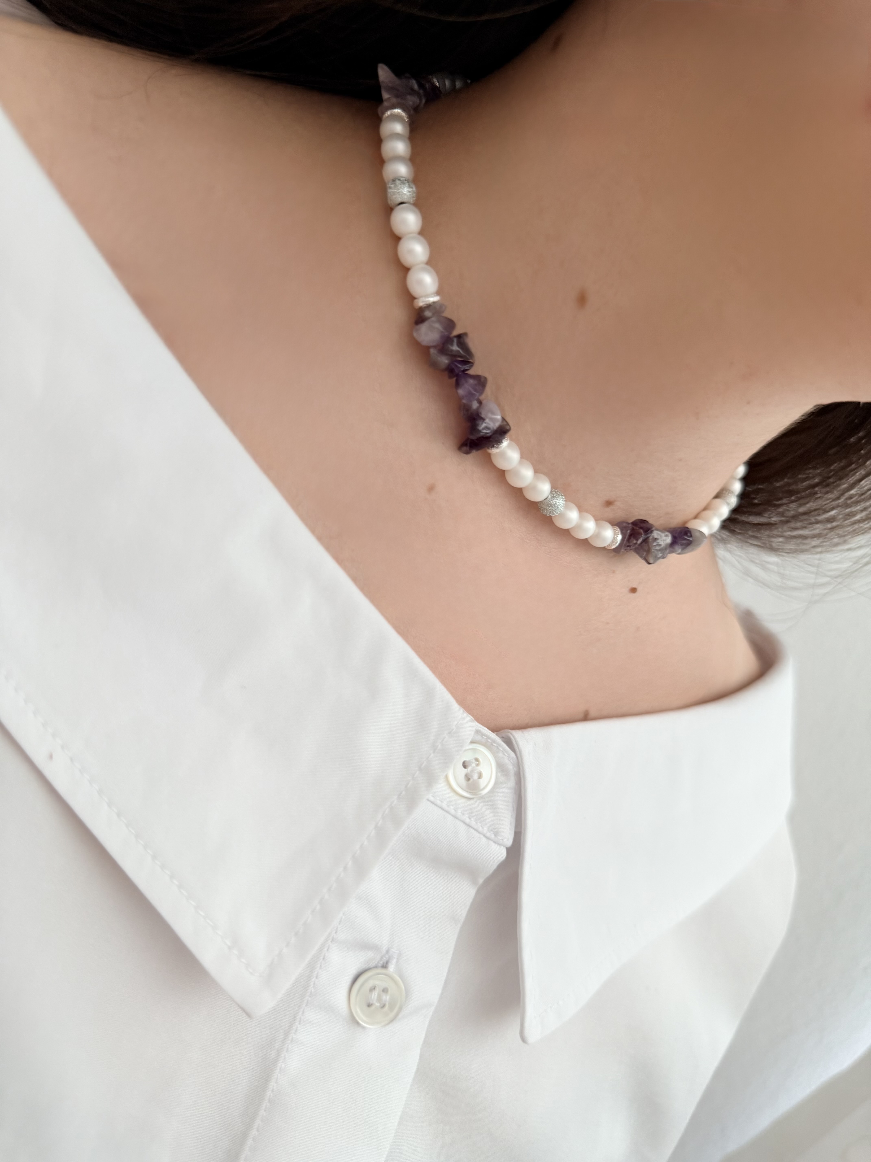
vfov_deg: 71.6
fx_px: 805
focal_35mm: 24
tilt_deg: -10.3
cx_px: 436
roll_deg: -37.0
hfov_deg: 56.8
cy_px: 581
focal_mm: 6.76
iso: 250
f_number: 1.78
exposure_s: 1/60
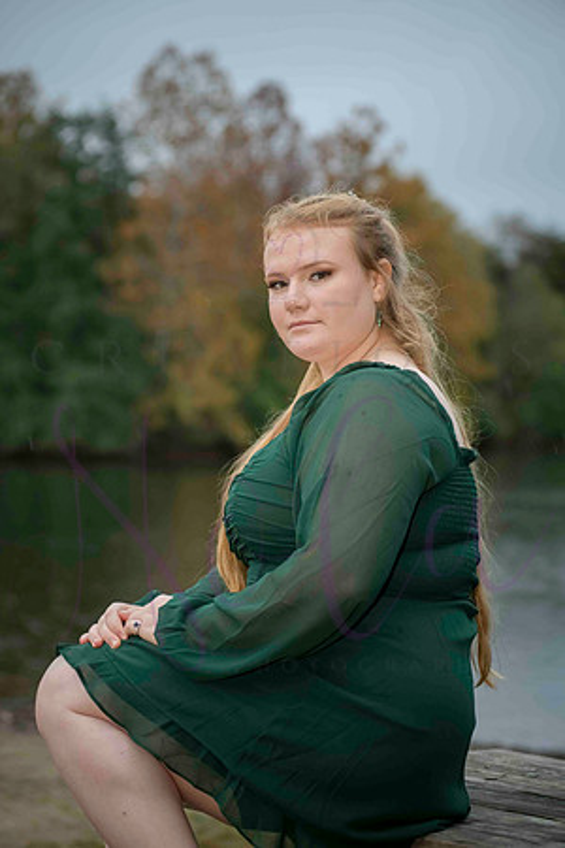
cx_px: 282
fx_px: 1883
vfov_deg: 25.4
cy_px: 424
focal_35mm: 80
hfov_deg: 17.1
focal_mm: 80
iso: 1600
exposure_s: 1/320
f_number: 4
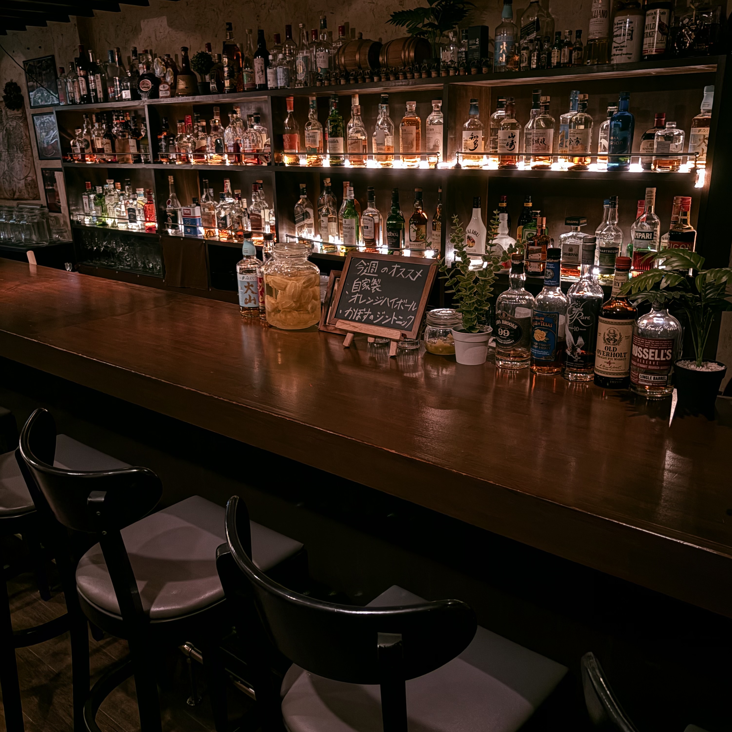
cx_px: 369
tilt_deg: -16.9
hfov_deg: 52.5
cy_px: 380
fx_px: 742
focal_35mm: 31
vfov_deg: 52.5
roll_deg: +0.8
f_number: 1.6
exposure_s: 1/9
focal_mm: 5.96
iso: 1250
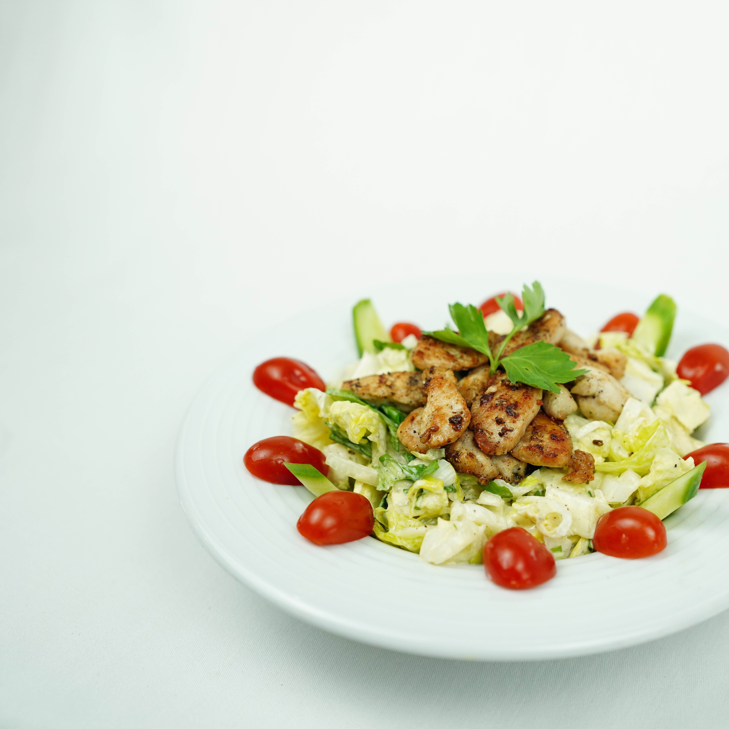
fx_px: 1072
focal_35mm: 45
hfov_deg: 36.8
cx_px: 537
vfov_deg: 37.6
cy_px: 366
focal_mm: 35
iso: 1250
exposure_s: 1/1000
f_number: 2.8
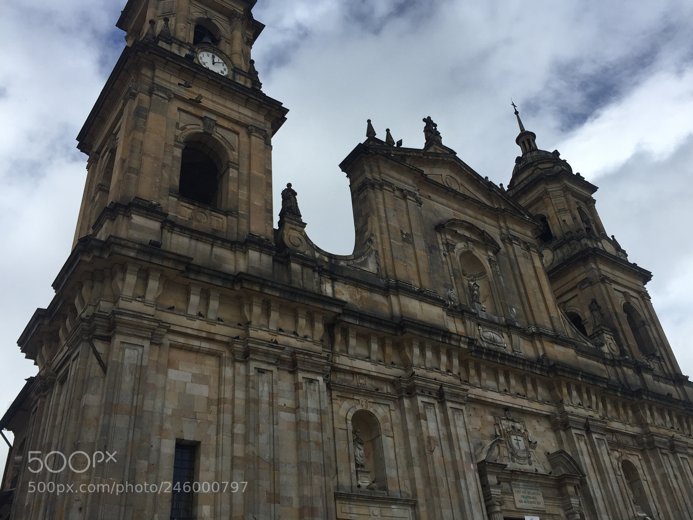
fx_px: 641
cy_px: 238
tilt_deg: +37.2
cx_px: 380
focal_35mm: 32
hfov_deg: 56.7
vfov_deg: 44.1
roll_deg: +6.3
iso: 32
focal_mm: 4.15
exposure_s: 1/2825
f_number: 2.2
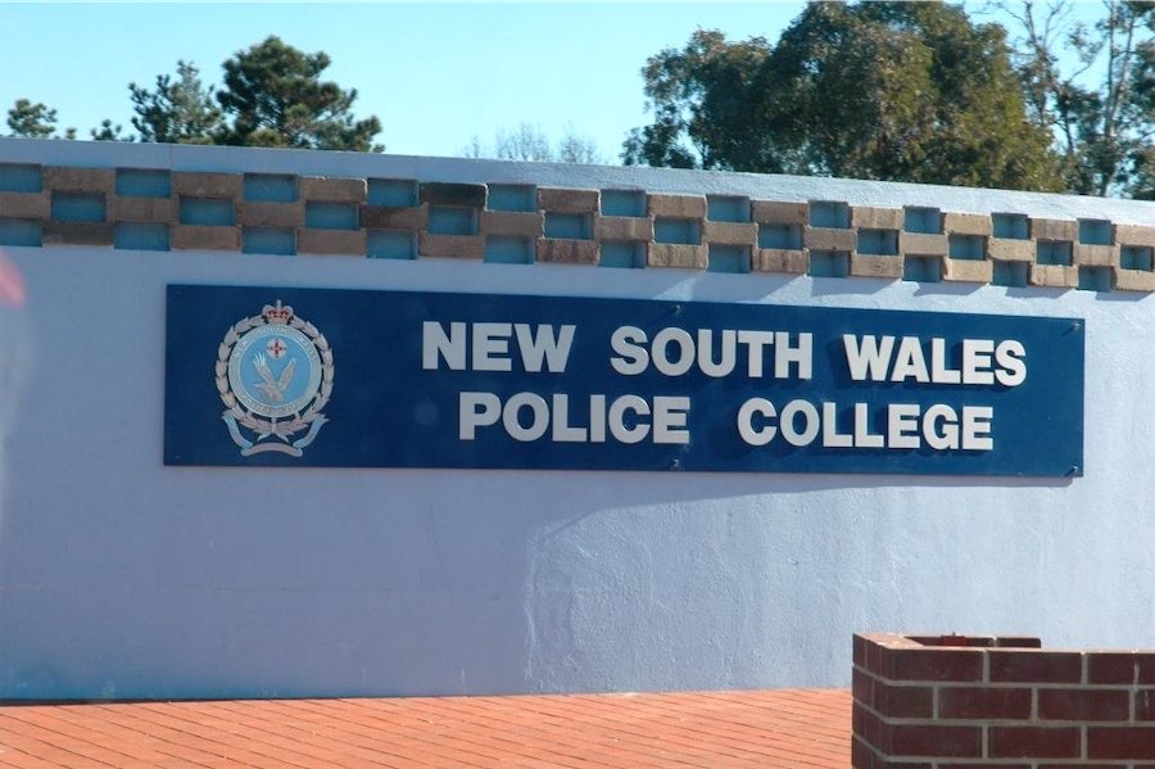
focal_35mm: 90
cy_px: 384
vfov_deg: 15.2
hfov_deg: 22.6
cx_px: 578
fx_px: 2886
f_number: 9
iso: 400
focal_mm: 60
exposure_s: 1/250
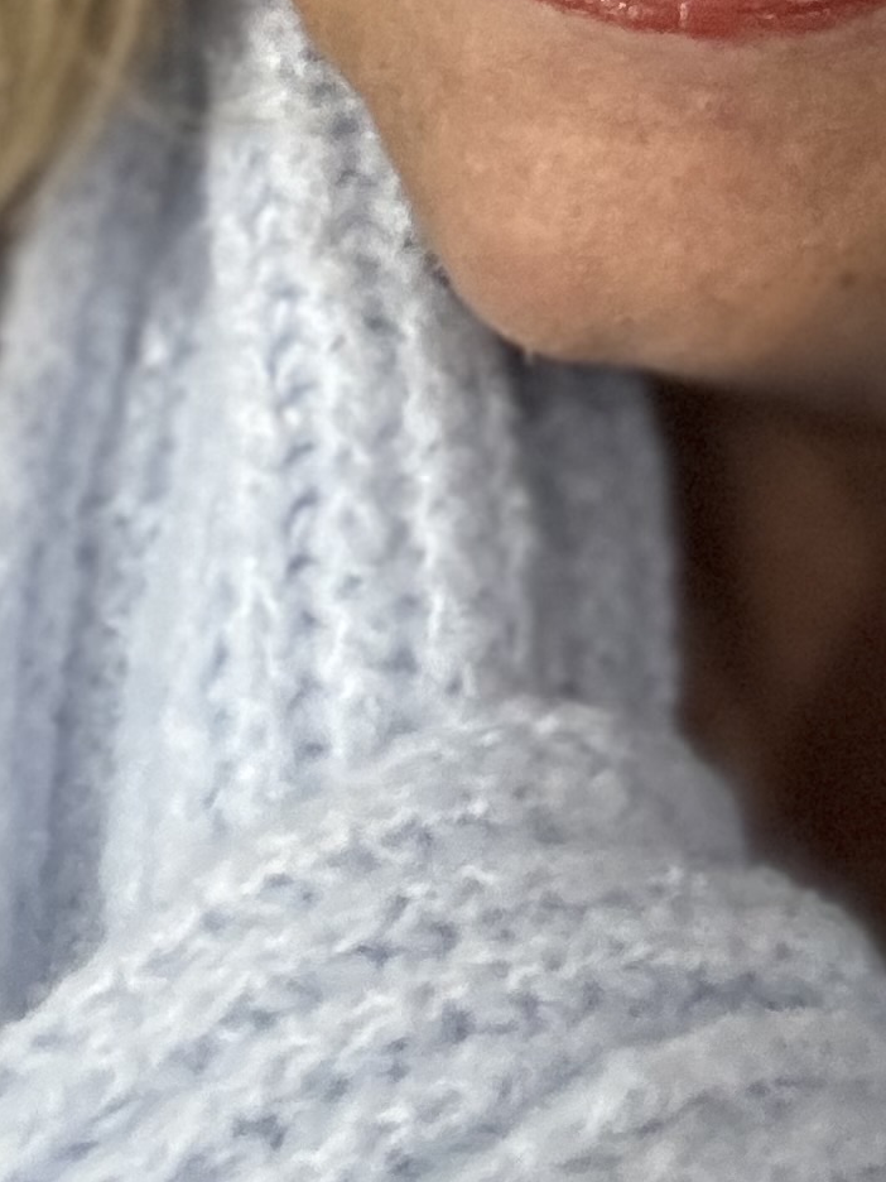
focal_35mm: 99
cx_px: 853
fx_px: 3379
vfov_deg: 17.8
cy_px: -585
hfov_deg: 14.7
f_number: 1.9
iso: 320
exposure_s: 1/30
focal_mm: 2.69
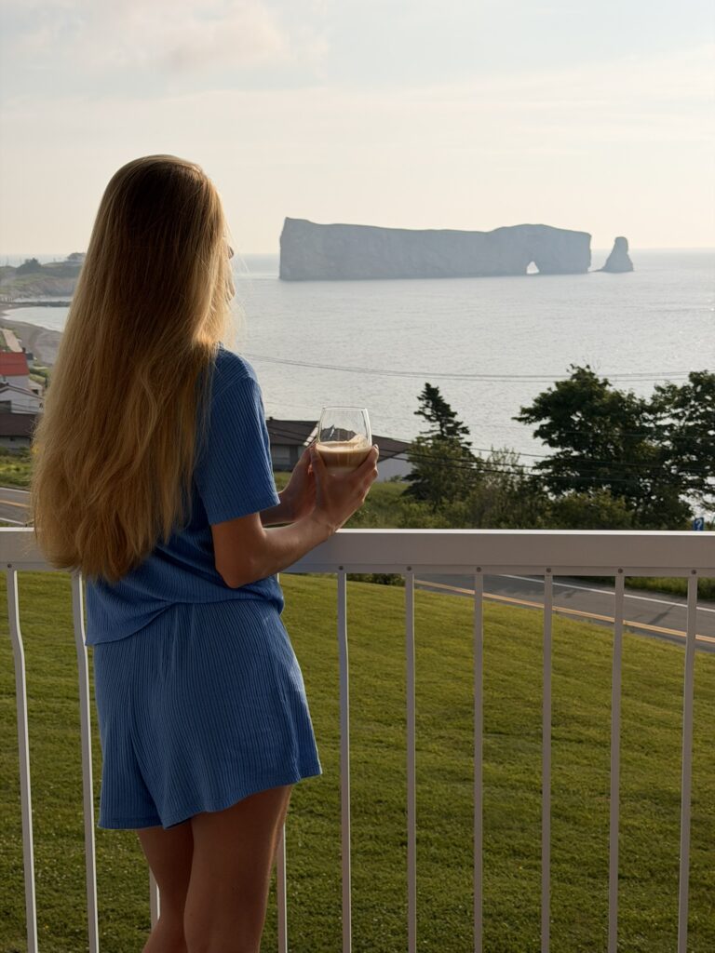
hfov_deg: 30.3
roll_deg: +0.0
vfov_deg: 39.7
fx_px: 1322
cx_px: 358
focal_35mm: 48
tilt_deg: -9.8
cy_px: 476
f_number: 1.78
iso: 80
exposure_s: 1/13333
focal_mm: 6.76
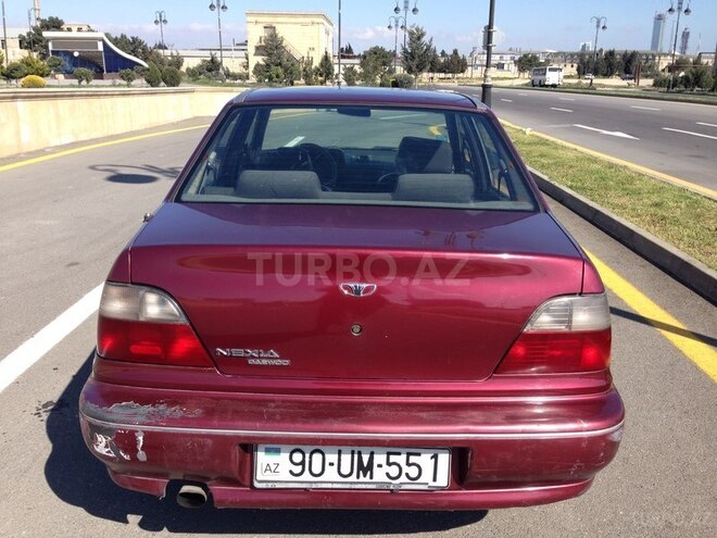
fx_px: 684
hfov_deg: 55.4
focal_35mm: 33
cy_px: 269
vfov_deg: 42.9
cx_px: 358
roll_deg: +0.4
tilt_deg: -18.1
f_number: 2.4
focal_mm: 4.12
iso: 50
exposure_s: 1/1022
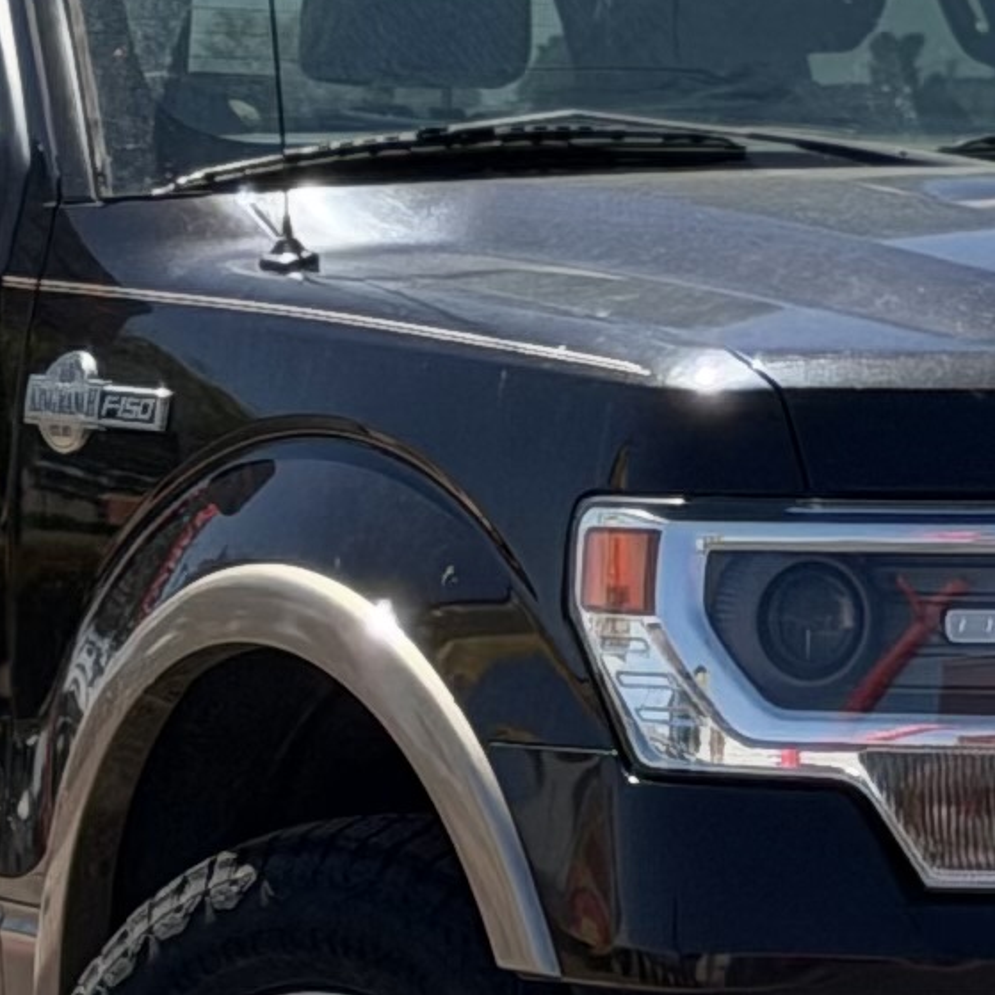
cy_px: 473
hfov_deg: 5.7
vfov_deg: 5.7
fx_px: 9951
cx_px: 667
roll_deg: +0.5
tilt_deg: -1.7
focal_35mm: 306
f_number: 1.78
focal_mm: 6.76
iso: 80
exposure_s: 1/3226
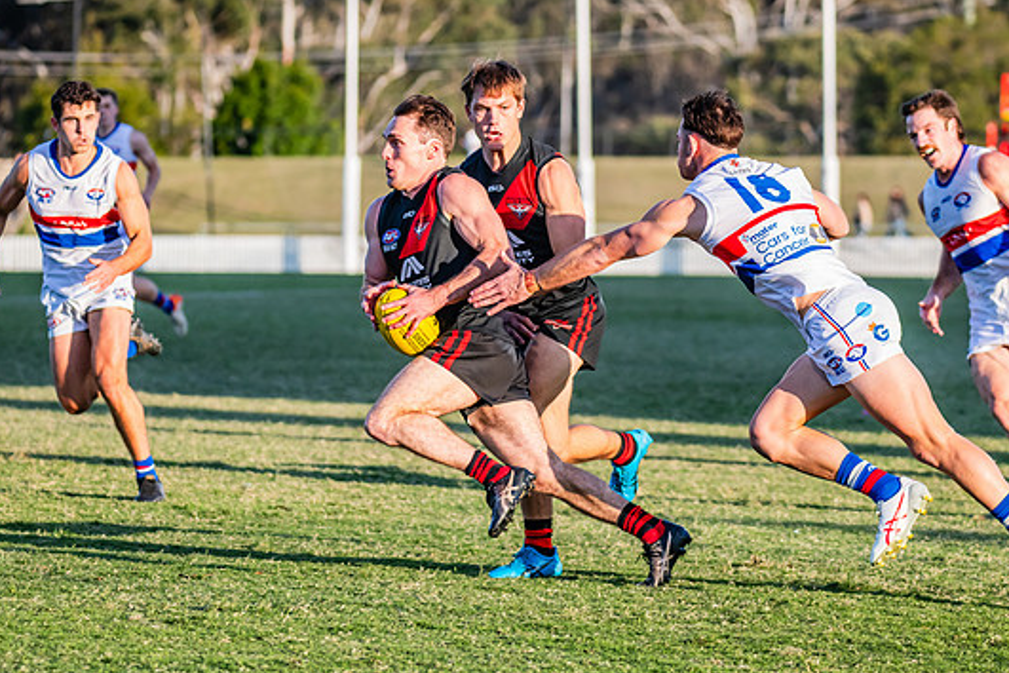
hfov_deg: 10.0
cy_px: 367
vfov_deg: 6.7
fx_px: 5745
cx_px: 464
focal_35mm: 205
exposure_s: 1/1600
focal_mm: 170
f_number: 5
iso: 800
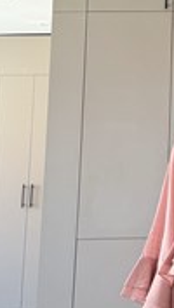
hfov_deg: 18.3
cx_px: 235
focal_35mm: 61
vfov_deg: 33.1
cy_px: 257
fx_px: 499
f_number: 1.78
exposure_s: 1/121
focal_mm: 6.76
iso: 100
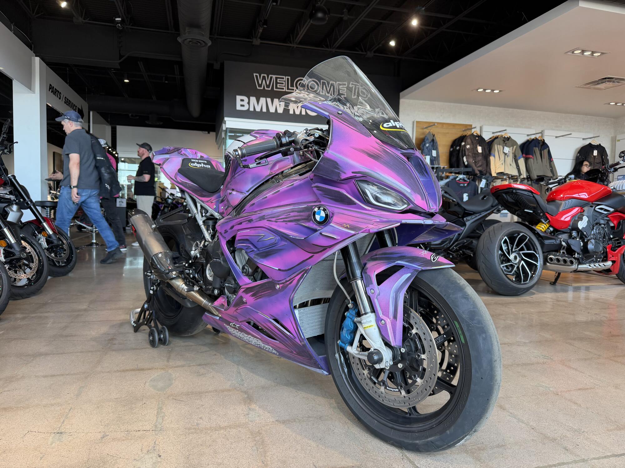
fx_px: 433
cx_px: 312
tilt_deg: -3.3
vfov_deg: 56.8
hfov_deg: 71.6
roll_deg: -0.8
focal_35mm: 24
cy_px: 234
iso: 125
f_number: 1.78
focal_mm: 6.76
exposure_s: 1/120
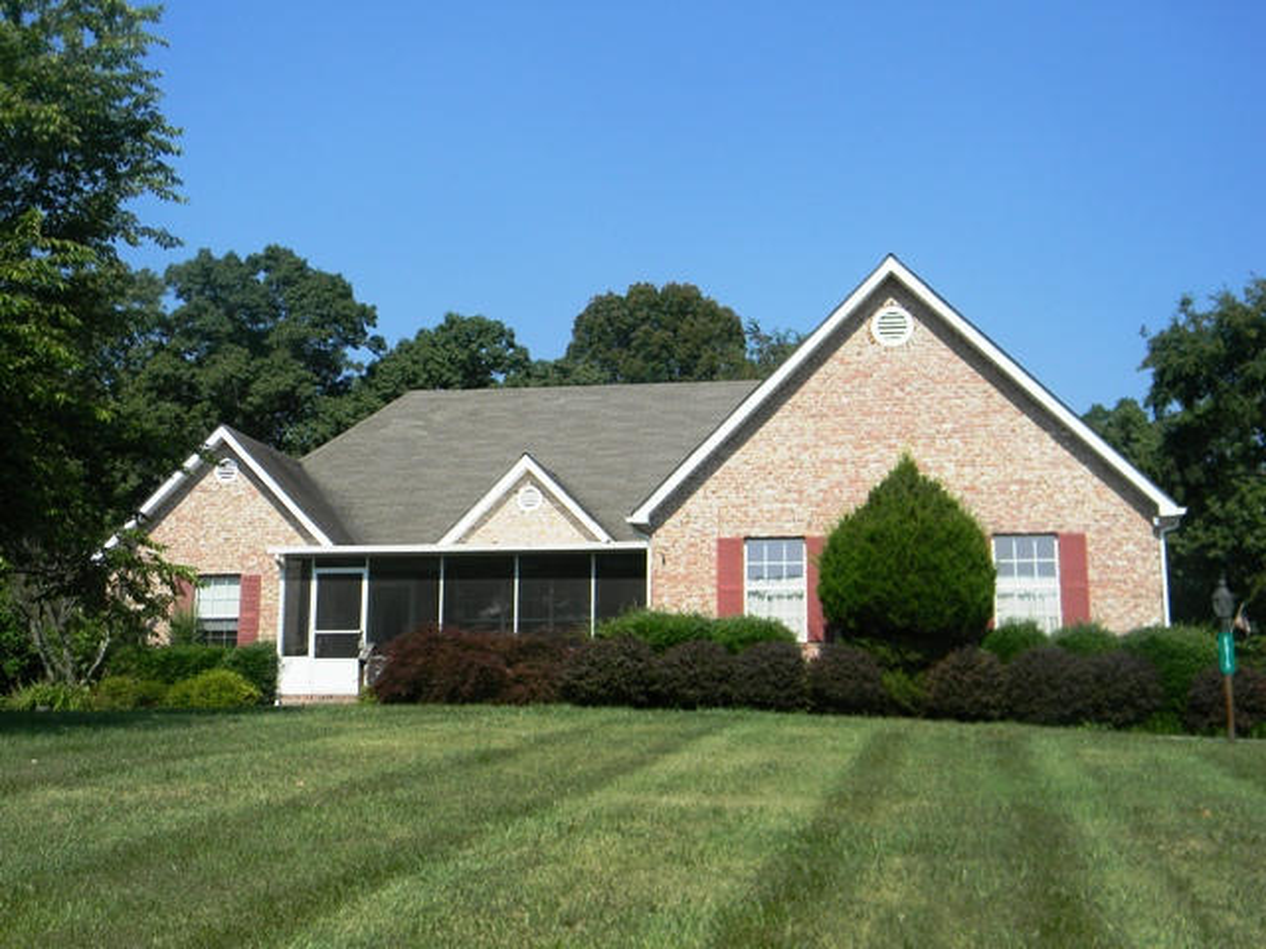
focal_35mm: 41
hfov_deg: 45.8
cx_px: 633
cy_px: 474
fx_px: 1499
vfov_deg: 35.1
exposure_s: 1/877
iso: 80
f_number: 3.8
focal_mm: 7.3
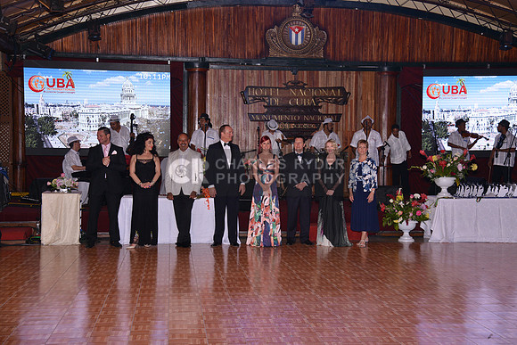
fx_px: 718
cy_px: 172
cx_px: 258
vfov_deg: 27.0
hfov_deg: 39.6
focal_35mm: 50
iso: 1000
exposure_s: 1/250
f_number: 5
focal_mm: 50
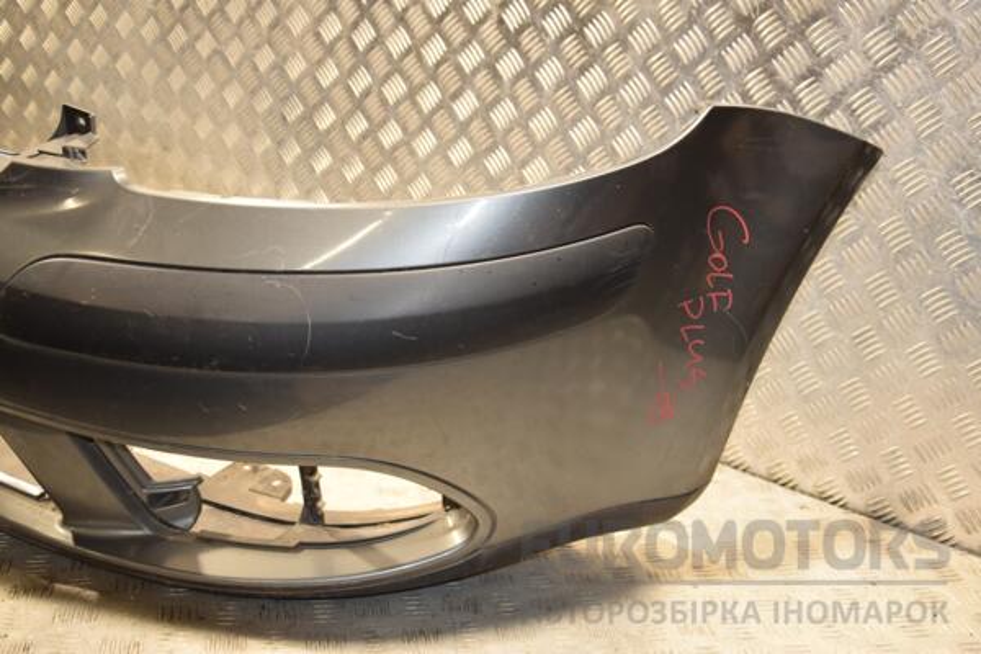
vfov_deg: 31.9
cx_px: 490
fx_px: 1144
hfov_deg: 46.4
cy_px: 327
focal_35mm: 42
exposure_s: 1/160
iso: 800
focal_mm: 28
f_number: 5
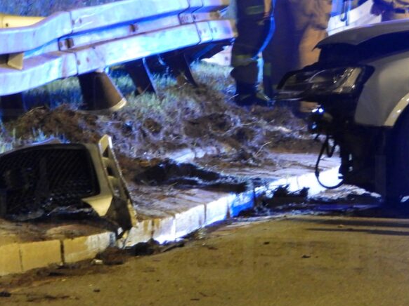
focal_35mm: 528
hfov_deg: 3.8
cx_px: 235
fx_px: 6236
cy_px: 135
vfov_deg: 2.8
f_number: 4.5
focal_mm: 53.9
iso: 800
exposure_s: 1/2
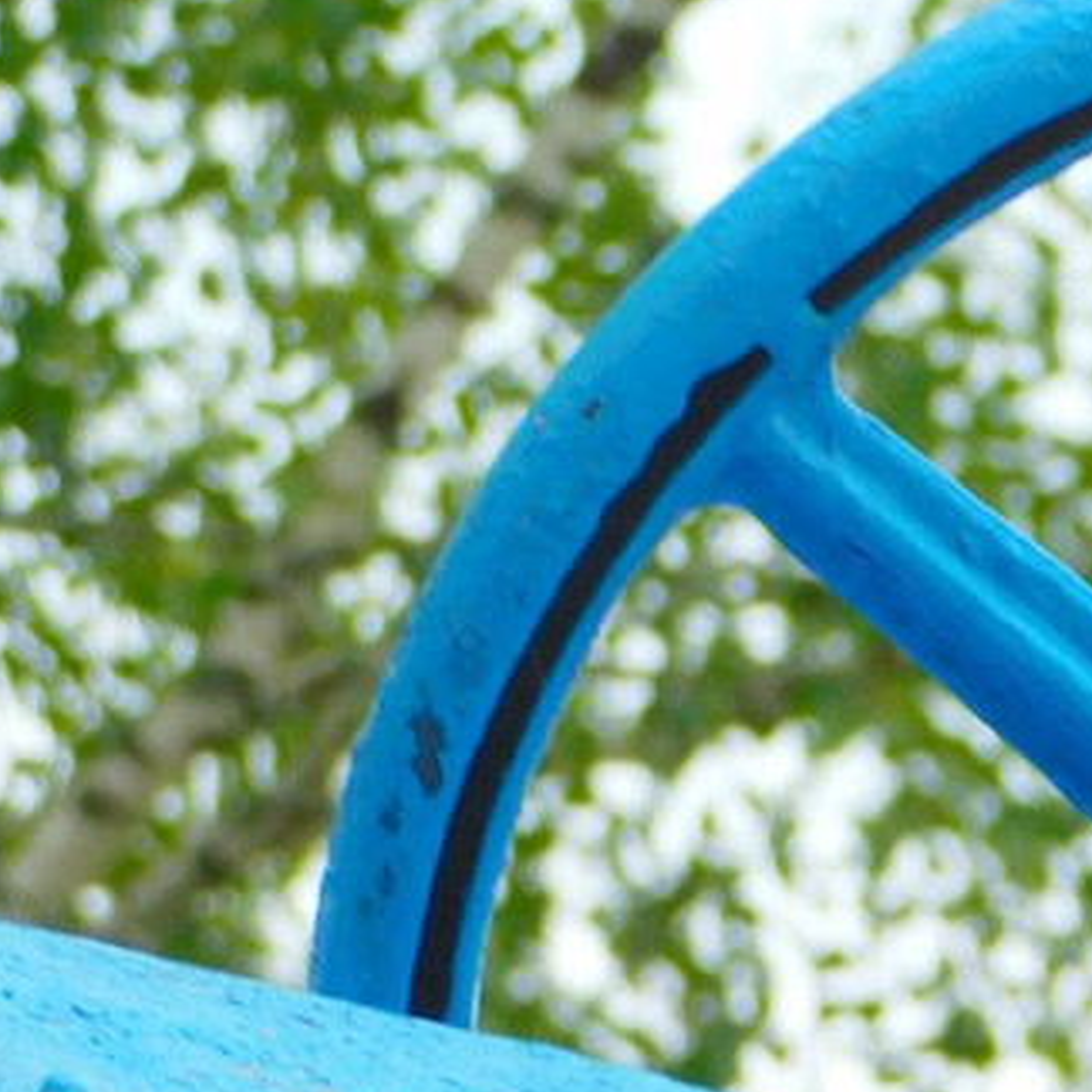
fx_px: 30551
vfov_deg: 2.0
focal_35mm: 856
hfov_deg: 2.0
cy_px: 1001
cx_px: 1724
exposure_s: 1/125
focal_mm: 52.2
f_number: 5.7
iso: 125
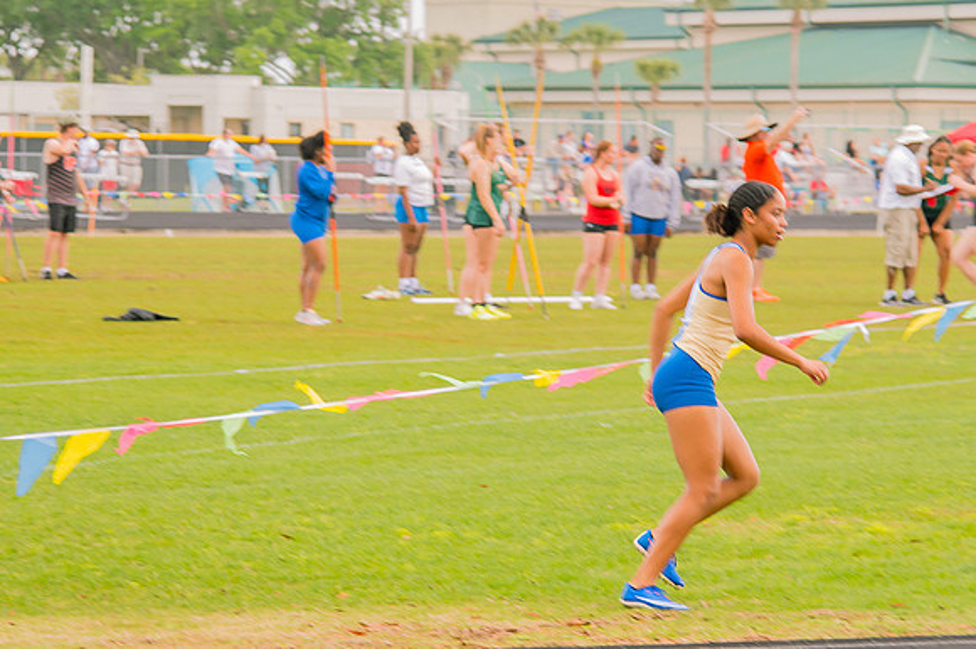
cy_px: 343
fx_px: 4716
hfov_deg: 11.8
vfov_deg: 7.9
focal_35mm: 174
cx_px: 553
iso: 200
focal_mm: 82
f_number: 4
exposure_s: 1/200
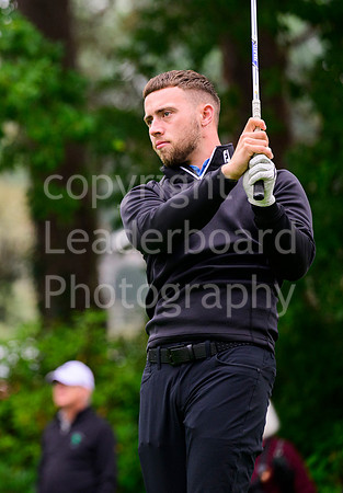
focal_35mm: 312
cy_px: 233
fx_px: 4333
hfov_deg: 4.5
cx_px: -47
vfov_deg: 6.5
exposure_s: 1/1600
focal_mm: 200
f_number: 4
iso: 1250
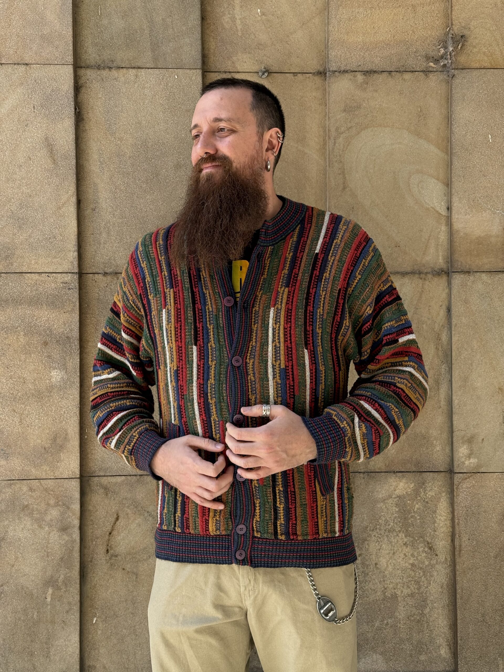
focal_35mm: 48
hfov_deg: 30.3
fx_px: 932
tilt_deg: +0.3
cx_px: 252
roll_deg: -0.2
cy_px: 336
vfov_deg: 39.7
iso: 64
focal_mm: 6.76
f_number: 1.78
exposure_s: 1/354
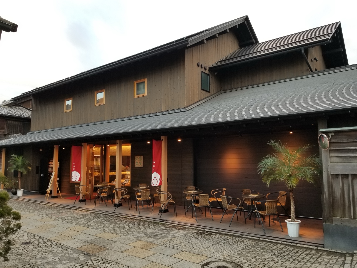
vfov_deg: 53.1
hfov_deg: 67.3
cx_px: 178
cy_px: 134
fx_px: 268
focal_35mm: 26
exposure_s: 1/100
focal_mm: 4.3
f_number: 1.7
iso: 64
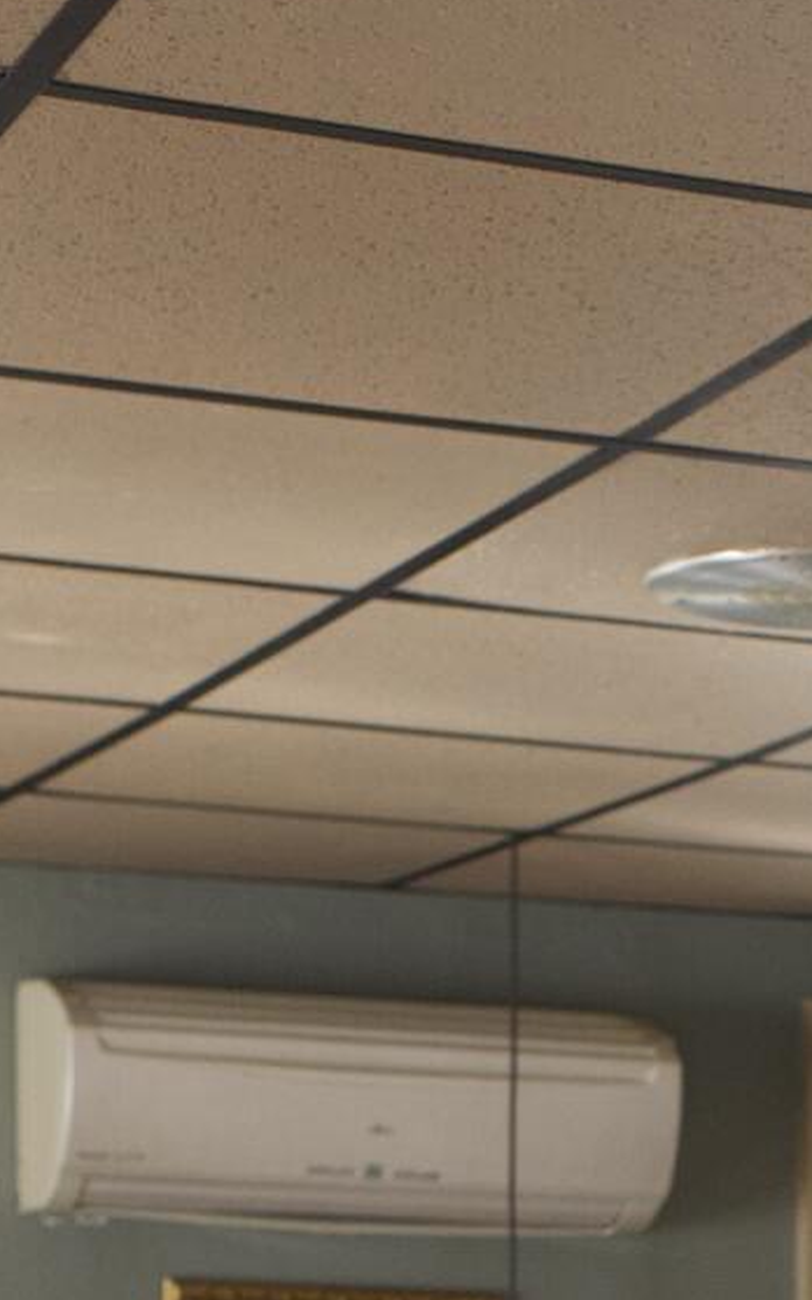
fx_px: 4533
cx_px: 973
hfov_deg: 10.1
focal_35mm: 128
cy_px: 1776
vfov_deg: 15.4
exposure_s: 1/400
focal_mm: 35
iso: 2800
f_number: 3.5
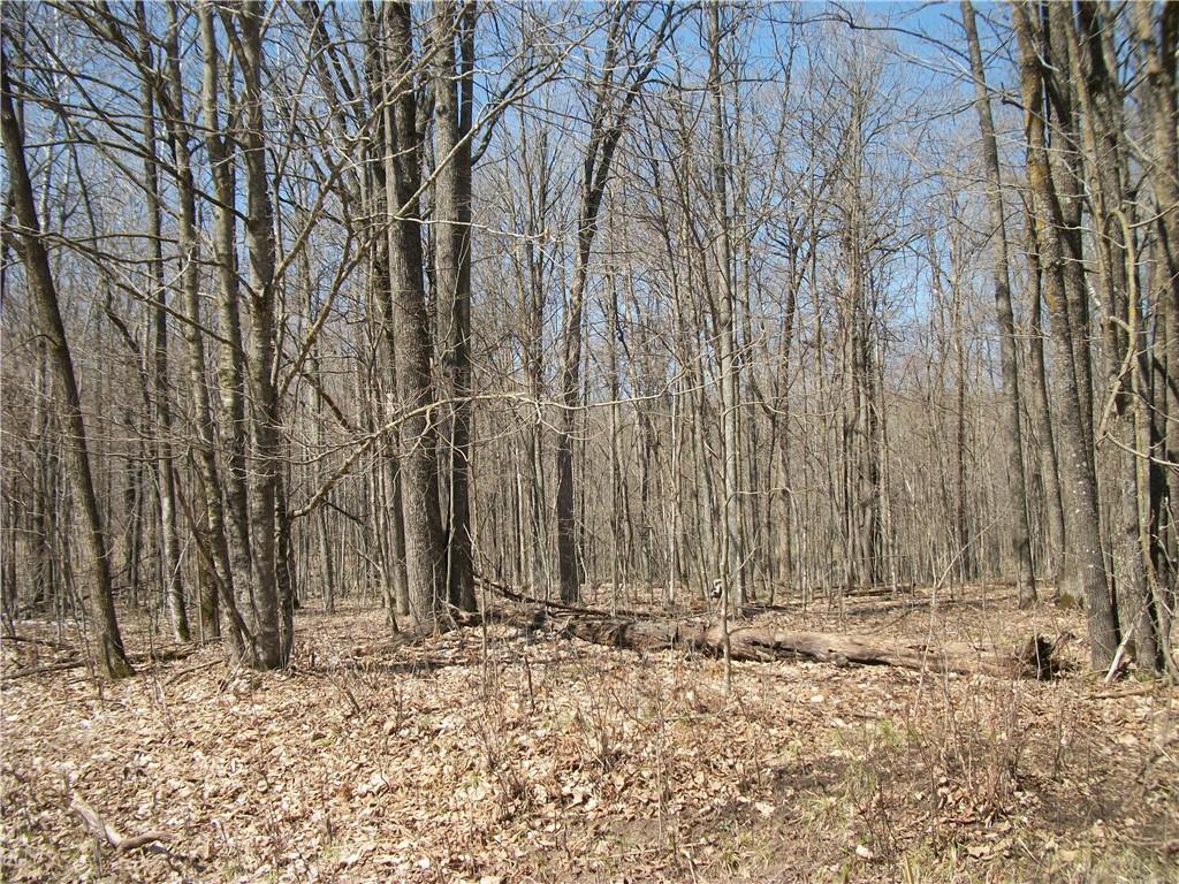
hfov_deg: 56.8
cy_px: 442
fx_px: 1090
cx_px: 590
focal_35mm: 32
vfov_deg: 44.2
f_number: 8.8
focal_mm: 5.7
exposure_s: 1/125
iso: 80
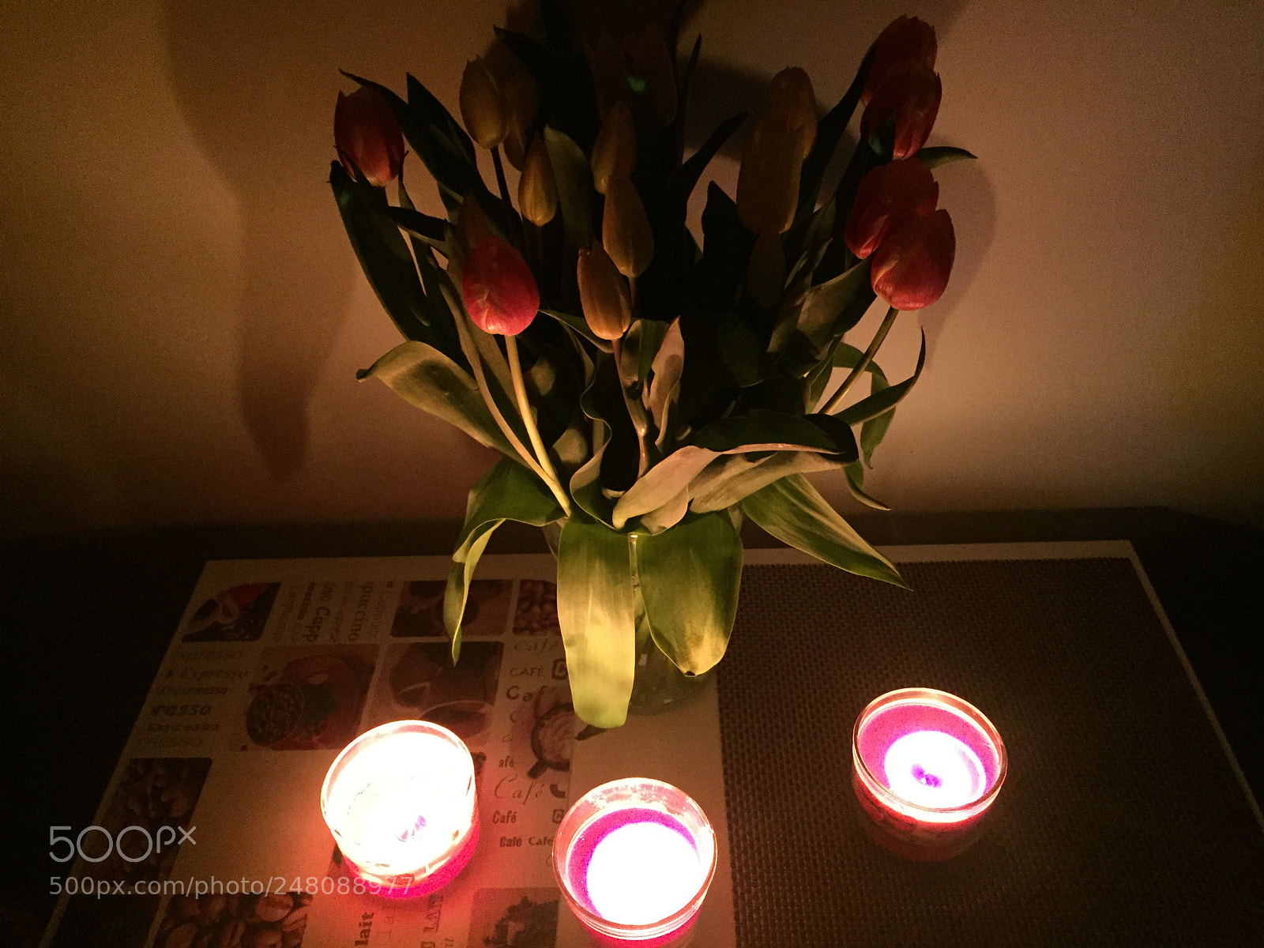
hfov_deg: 61.7
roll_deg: +1.7
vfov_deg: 48.2
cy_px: 474
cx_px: 632
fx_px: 1059
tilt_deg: -40.5
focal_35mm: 29
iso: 400
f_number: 2.2
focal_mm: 4.15
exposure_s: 1/17
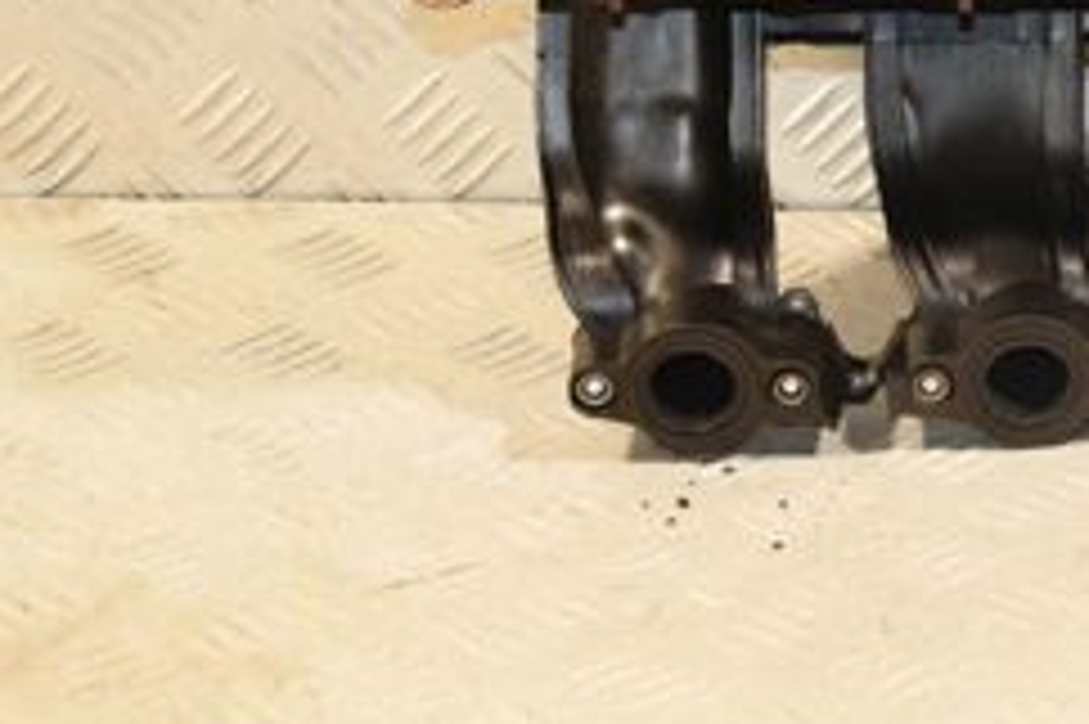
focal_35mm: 135
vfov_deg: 10.0
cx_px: 1426
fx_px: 4081
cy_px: -139
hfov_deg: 14.5
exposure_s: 1/100
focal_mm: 34
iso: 800
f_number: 5
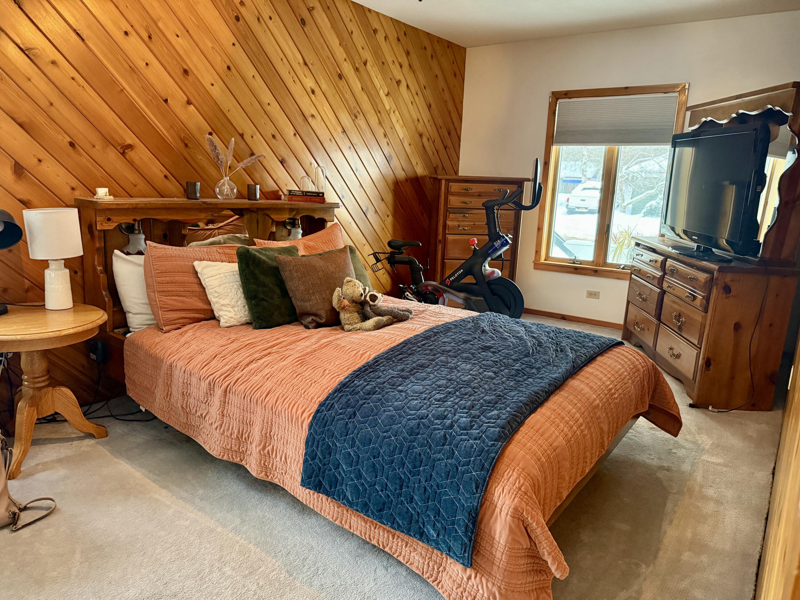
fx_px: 555
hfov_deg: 71.6
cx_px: 400
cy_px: 300
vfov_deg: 56.8
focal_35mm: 24
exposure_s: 1/40
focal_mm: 6.76
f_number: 1.78
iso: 640
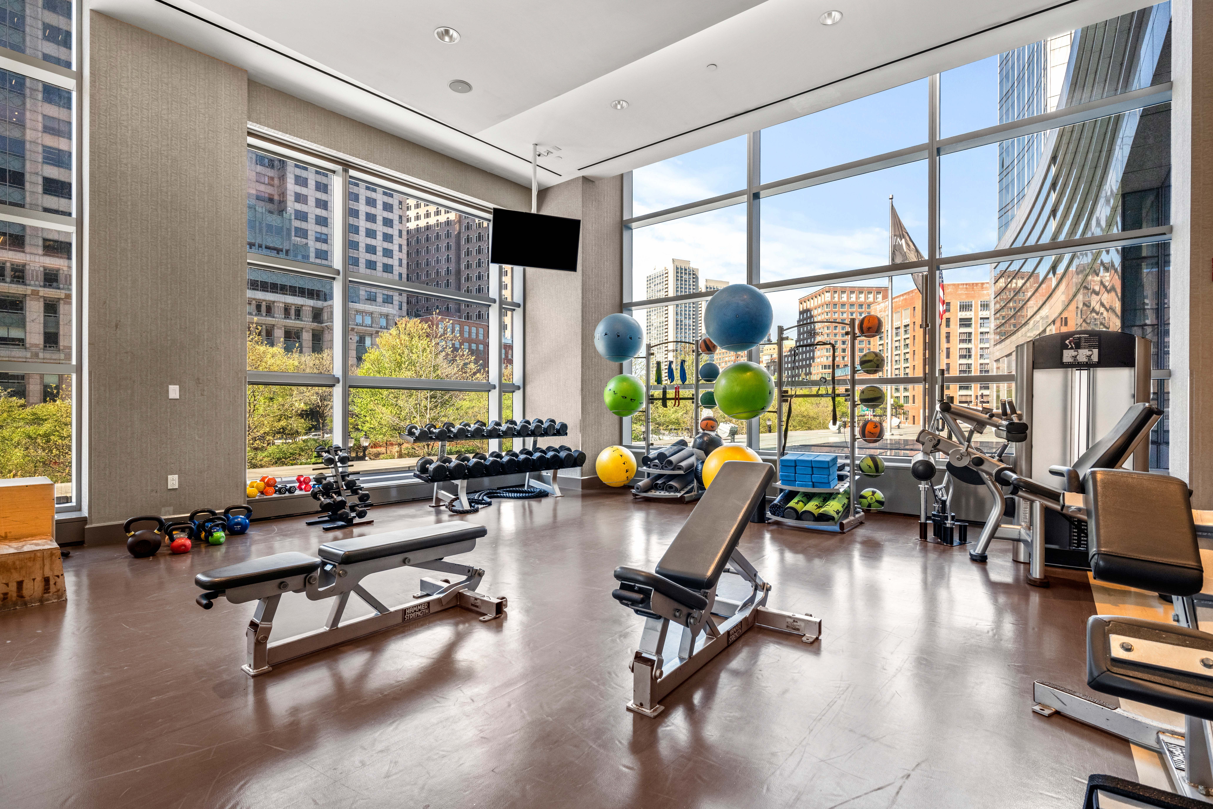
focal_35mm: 16
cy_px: 404
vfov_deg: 72.1
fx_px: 556
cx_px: 606
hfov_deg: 95.0
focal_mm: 16.5
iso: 500
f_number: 8
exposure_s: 1/60
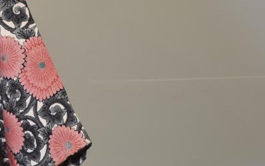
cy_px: 120
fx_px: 1445
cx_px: -81
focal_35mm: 200
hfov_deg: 10.3
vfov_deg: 6.6
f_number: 4.5
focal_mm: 48
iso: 400
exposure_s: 1/60
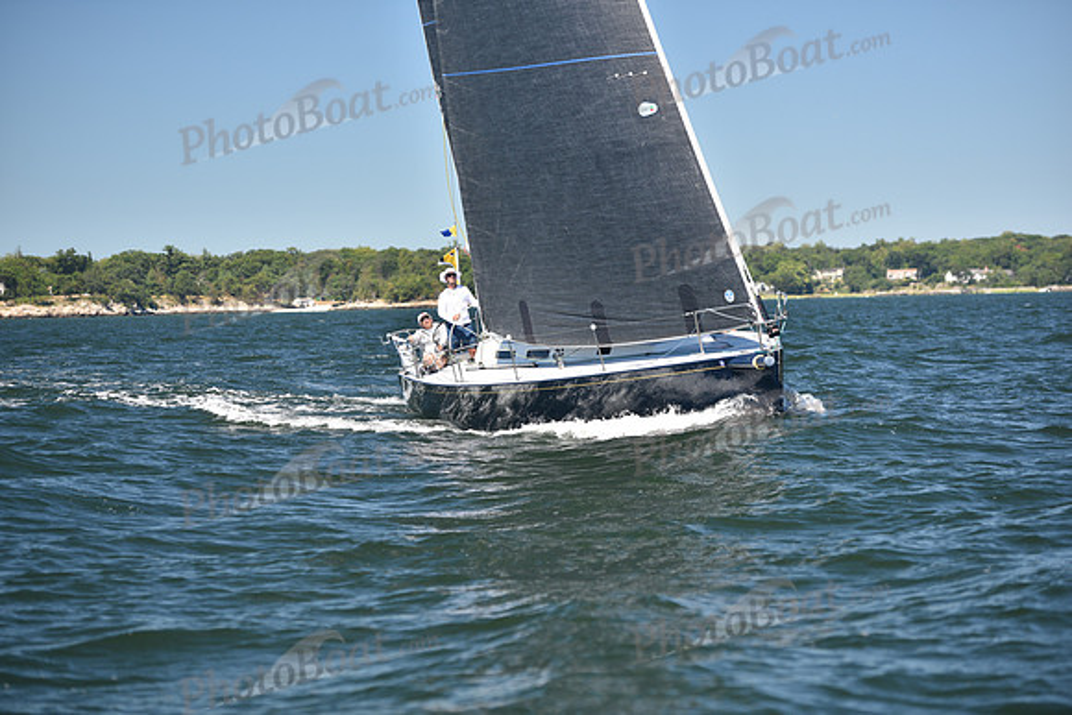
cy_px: 358
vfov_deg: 12.2
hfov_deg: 18.3
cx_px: 536
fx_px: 3336
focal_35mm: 112
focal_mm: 112
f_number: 3.2
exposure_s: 1/800
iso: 200
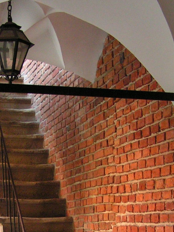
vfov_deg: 21.3
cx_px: 21
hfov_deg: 16.2
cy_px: 208
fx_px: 604
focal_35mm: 90
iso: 200
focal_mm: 6.3
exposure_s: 1/30
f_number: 2.8
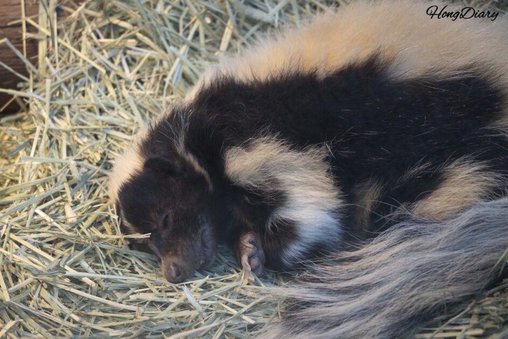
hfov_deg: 31.0
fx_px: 917
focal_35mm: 65
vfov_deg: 20.9
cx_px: 241
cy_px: 180
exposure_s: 1/160
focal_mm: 60
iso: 1250
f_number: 5.6
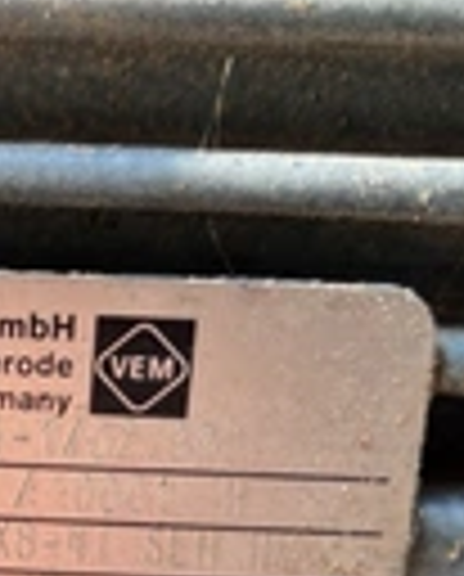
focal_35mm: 79
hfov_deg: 18.7
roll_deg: -5.2
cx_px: -50
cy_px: 594
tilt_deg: +27.6
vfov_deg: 23.0
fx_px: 1351
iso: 40
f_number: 1.6
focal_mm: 5.1
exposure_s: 1/158
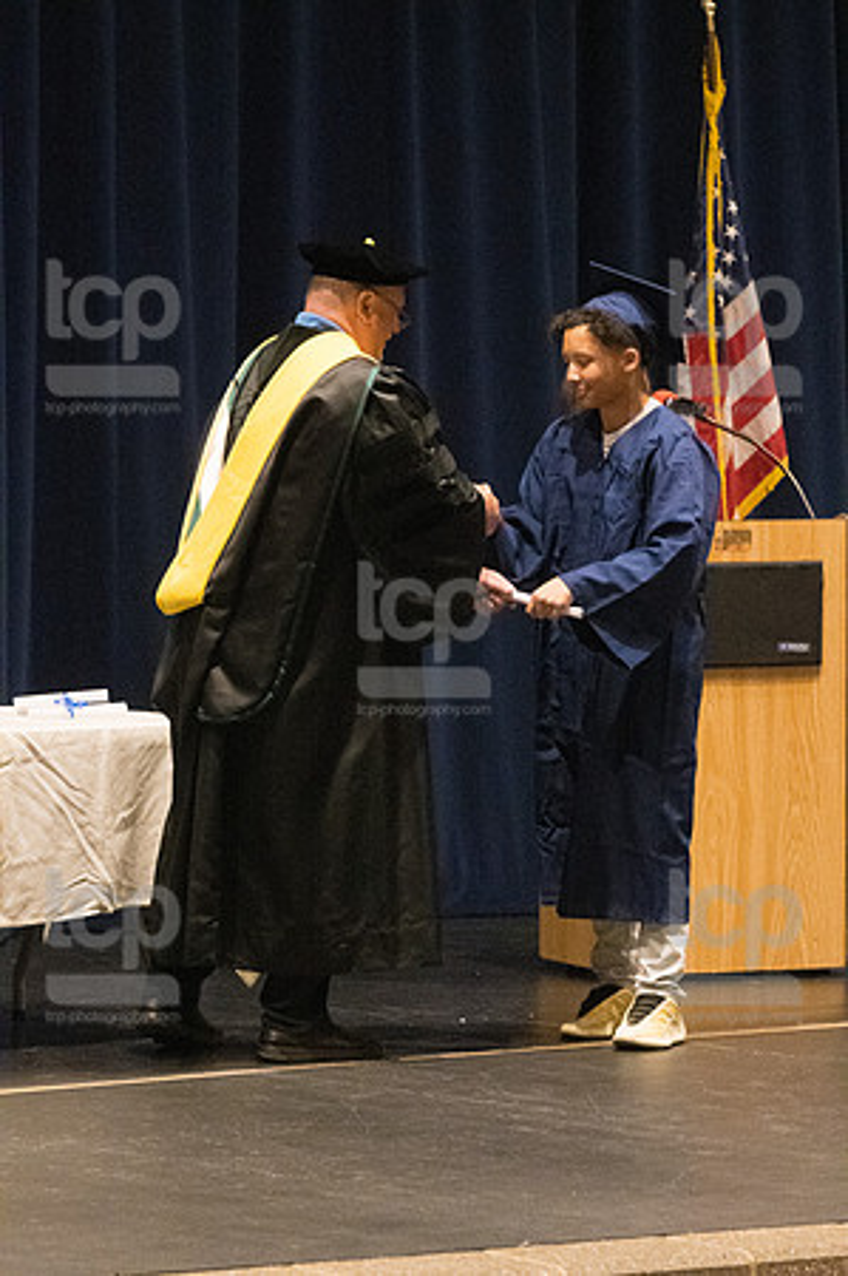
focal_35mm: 217
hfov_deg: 6.3
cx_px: 424
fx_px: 7684
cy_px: 638
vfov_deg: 9.5
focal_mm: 145
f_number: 4.5
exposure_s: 1/250
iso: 8000
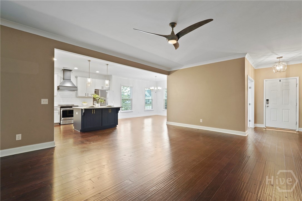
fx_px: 134
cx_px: 151
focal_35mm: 16
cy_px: 100
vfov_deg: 73.7
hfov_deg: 96.7
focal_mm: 16
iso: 320
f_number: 9
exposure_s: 1/1.25
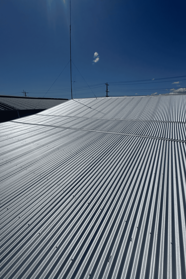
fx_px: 116
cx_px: 105
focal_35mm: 15
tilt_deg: -15.0
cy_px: 136
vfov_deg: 100.4
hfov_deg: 77.0
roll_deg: +0.1
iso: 40
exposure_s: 1/17241
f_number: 2.2
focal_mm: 2.2
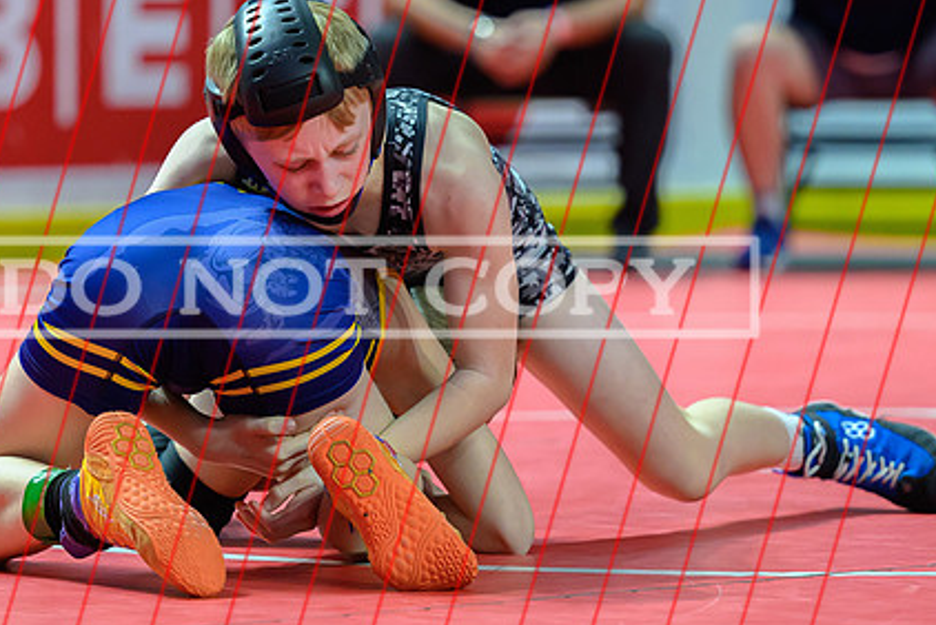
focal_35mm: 259
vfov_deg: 5.3
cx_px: 345
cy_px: 277
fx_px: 6738
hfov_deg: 7.9
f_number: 2.8
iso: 3200
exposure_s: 1/800
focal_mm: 140
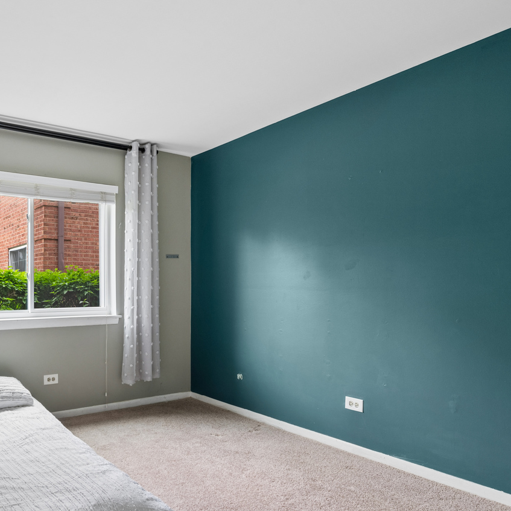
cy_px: 276
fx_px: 434
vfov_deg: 60.9
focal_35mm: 26
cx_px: 134
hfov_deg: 58.1
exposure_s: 1/20
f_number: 8
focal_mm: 16
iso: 400
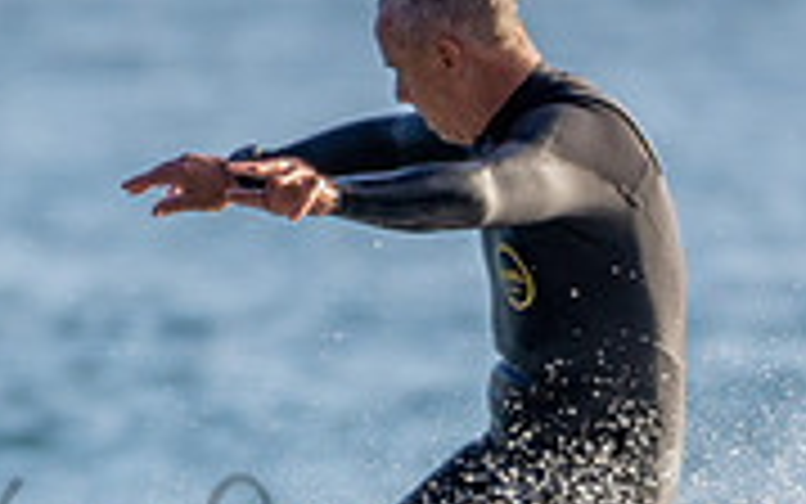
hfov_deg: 0.8
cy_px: 506
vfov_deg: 0.5
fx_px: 54537
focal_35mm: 2482
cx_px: 401
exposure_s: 1/1250
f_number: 5.6
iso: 220
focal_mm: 500
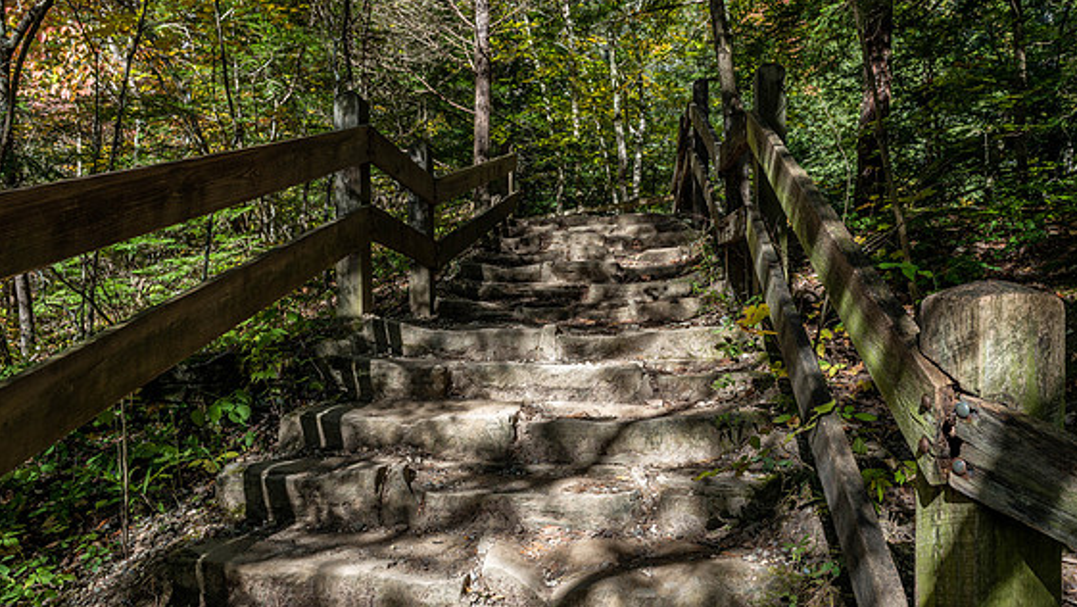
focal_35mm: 26
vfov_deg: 44.4
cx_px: 555
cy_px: 318
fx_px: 743
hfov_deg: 71.9
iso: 140
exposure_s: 1/160
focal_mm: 24
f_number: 8
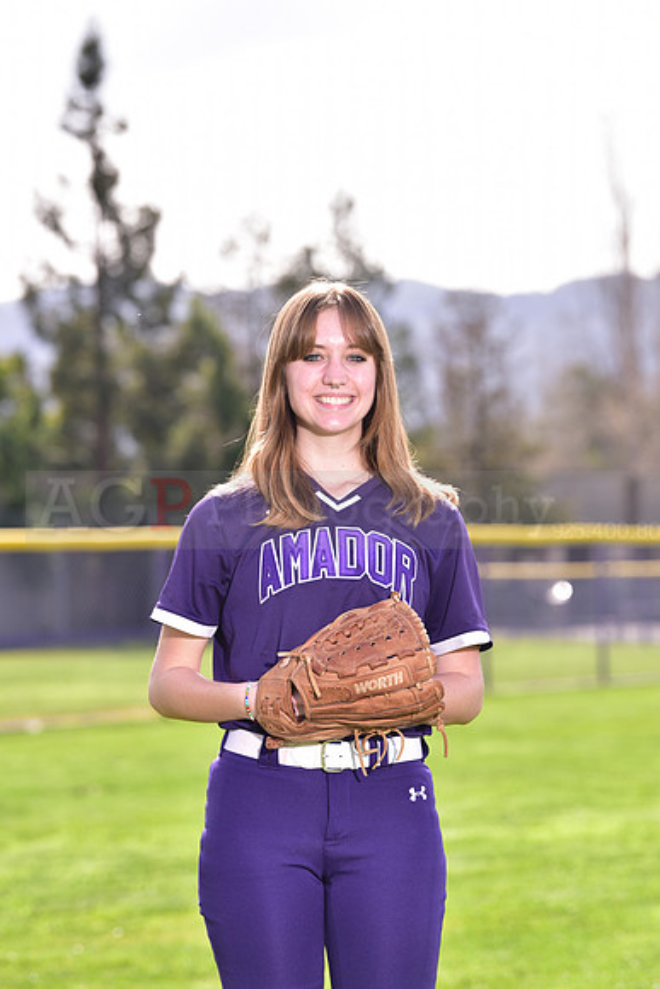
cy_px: 494
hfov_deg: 9.8
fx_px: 3847
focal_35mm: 140
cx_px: 330
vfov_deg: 14.7
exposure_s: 1/250
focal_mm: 140
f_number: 5
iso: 100
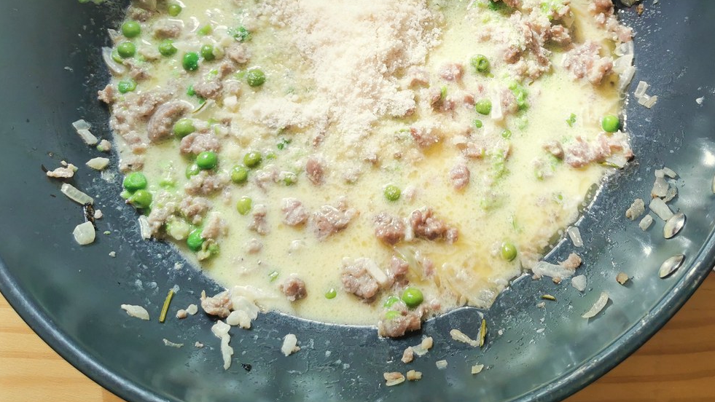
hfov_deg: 54.9
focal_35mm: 36
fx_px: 683
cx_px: 423
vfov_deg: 32.0
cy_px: 79
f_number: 1.6
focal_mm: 5.56
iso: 64
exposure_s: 1/100
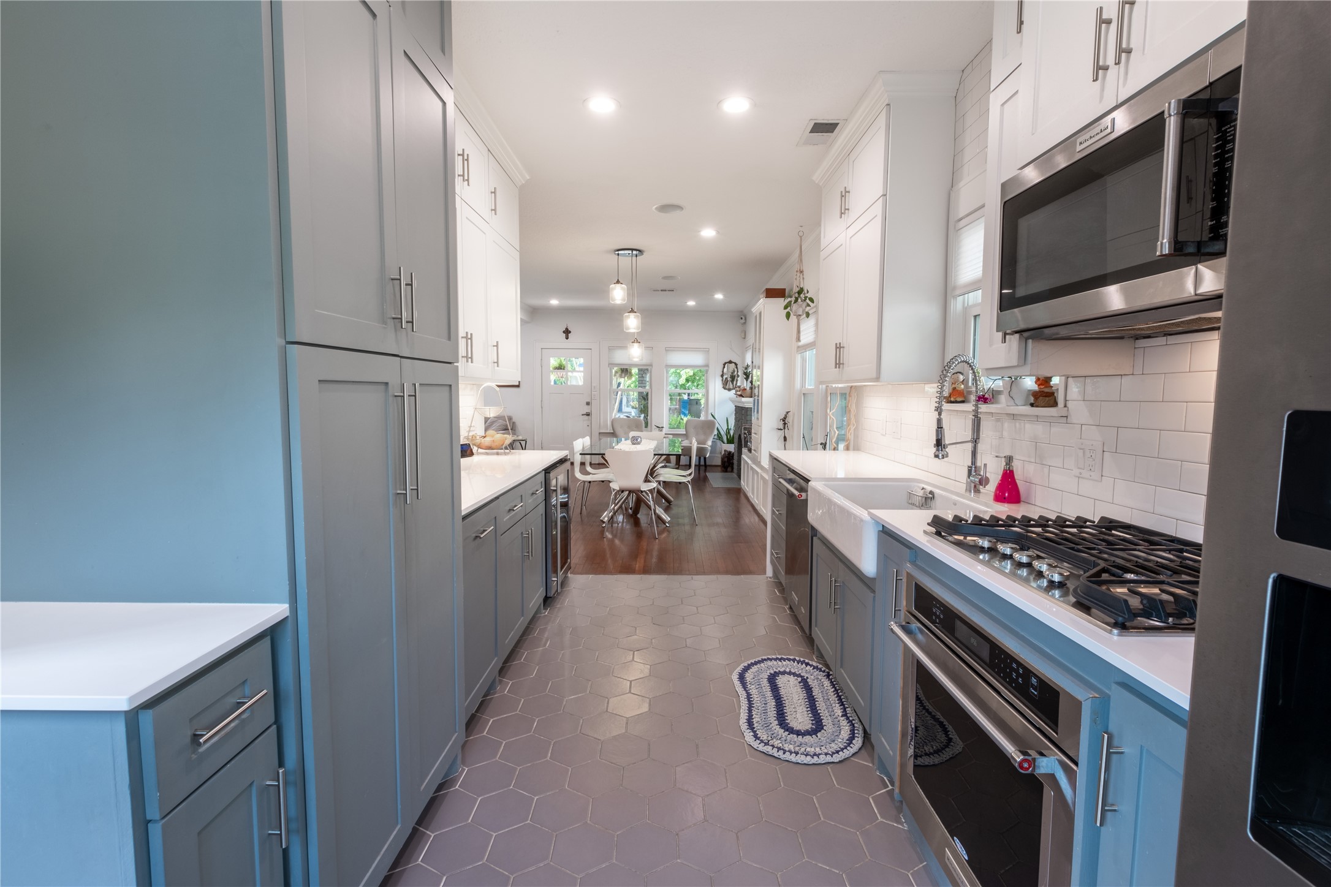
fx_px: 555
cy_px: 444
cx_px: 666
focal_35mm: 15
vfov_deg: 77.3
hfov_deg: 100.4
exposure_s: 1/8
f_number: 10
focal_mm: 10
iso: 250
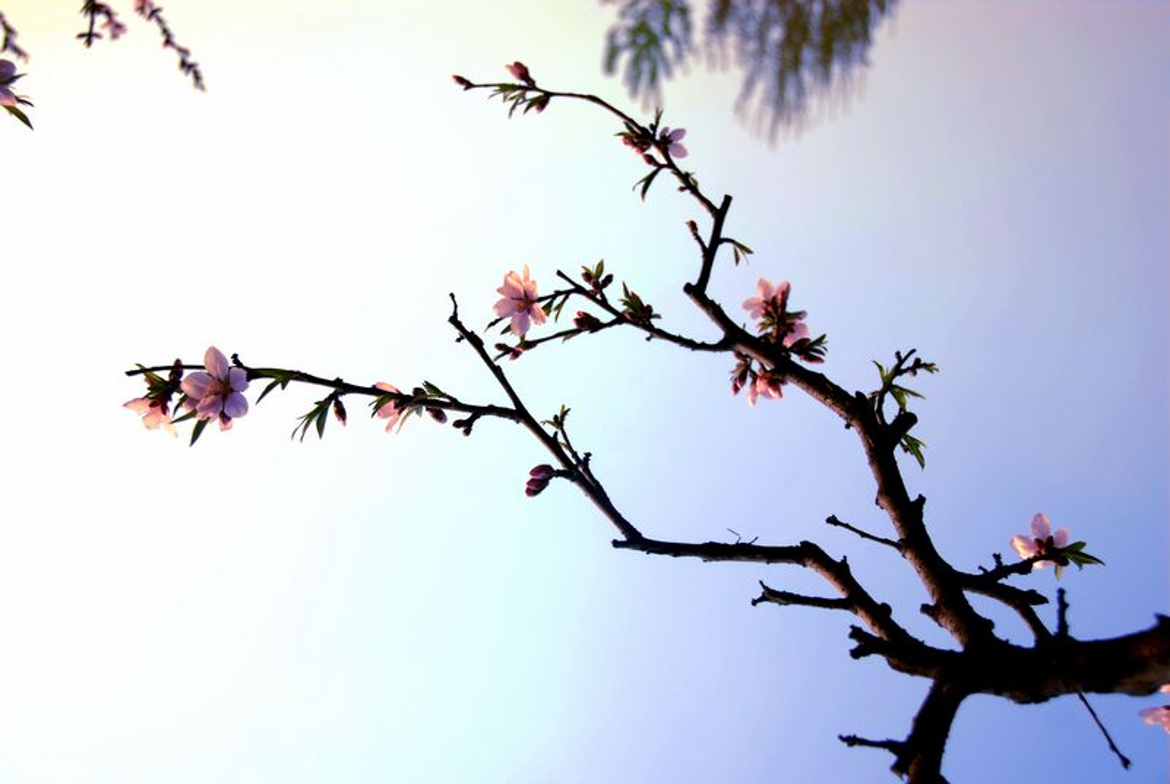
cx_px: 585
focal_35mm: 46
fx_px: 1513
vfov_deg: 29.0
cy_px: 392
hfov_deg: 42.3
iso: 100
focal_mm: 31
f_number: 5
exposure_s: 1/320
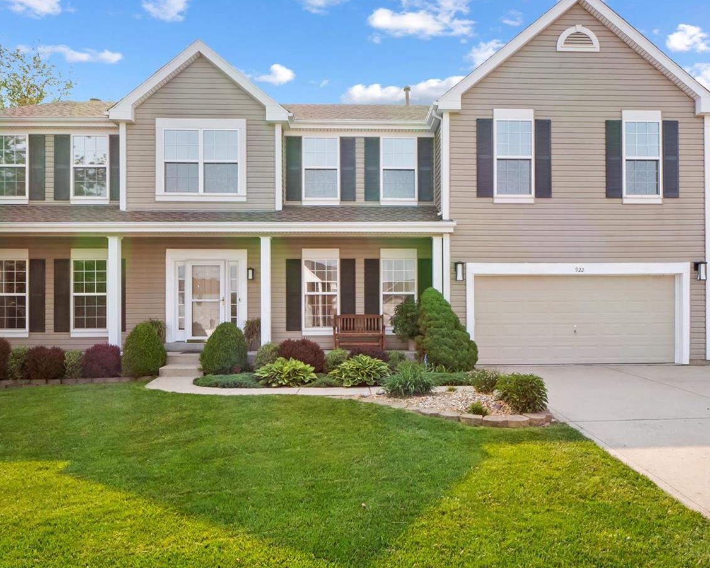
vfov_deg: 58.8
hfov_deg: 70.3
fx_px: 504
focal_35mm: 24
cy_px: 281
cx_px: 362
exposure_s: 1/125
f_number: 10
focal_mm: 9
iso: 400
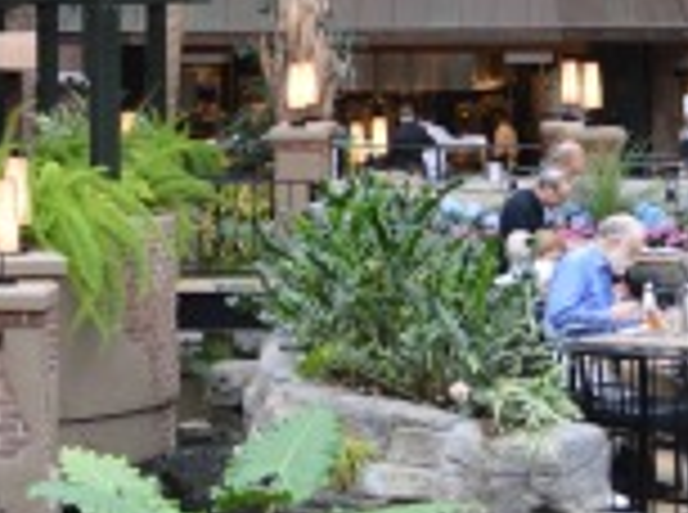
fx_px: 2994
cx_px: 144
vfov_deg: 9.7
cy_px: -94
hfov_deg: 13.1
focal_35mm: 151
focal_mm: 32
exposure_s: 1/60
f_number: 4.8
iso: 400
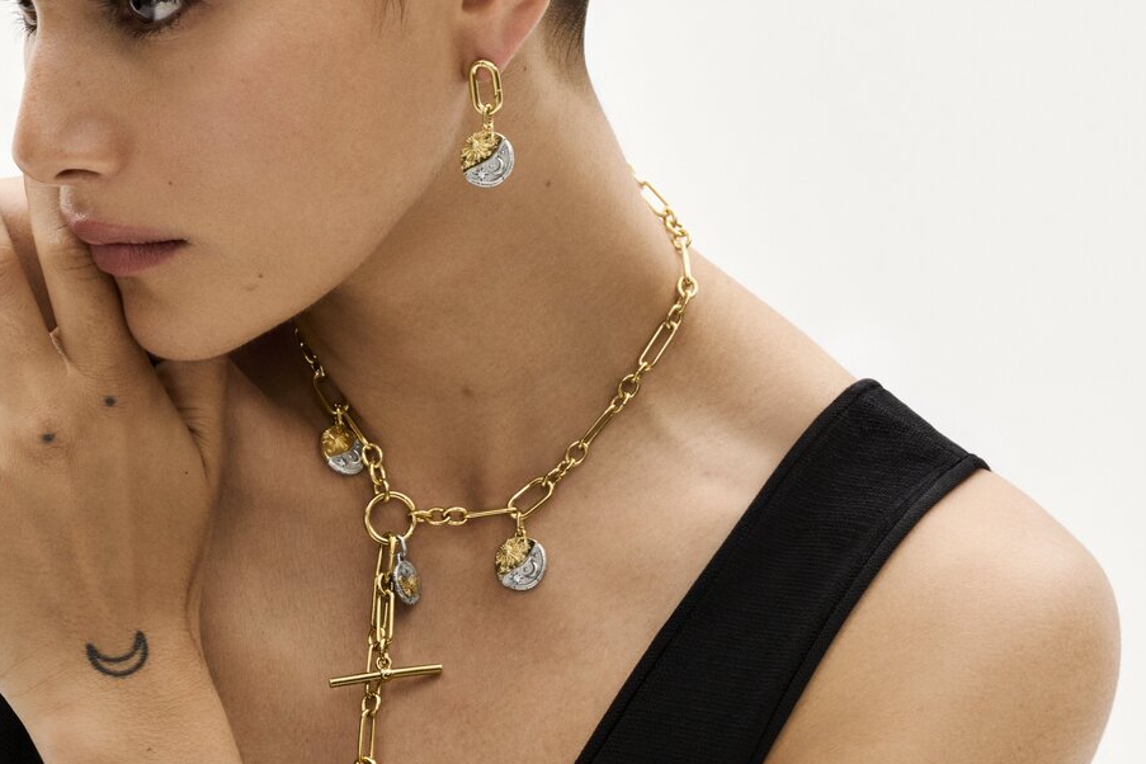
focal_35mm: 240
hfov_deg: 8.6
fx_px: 7639
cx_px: 311
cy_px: 508
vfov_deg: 5.7
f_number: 13
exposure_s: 1/200
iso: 320
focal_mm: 105
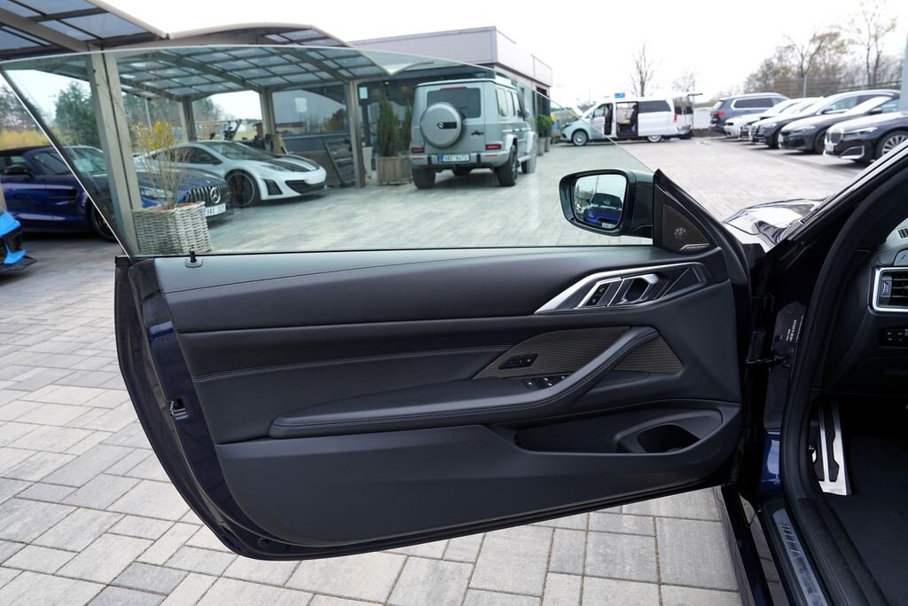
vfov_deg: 53.1
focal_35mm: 24
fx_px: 605
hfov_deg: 73.7
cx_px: 454
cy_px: 303
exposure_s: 1/125
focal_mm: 24
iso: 100
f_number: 6.3
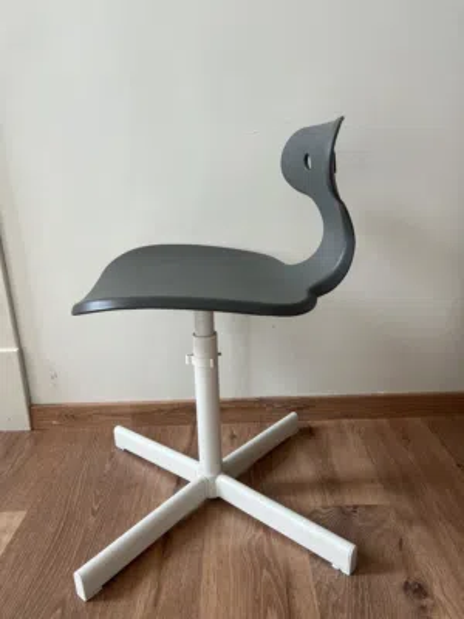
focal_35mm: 26
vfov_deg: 67.3
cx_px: 232
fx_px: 465
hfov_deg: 53.1
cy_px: 310
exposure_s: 1/105
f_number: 1.5
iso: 125
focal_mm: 5.7
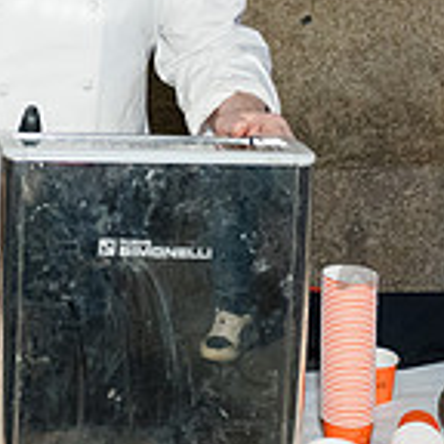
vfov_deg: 16.5
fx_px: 1495
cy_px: -12
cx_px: -2
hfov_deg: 16.5
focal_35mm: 103
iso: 4000
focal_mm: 24
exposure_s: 1/160
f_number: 3.5
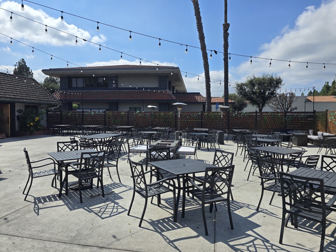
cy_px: 126
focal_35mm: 23
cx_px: 168
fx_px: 223
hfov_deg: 73.9
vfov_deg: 58.9
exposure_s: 1/1269
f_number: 1.7
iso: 12
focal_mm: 6.3
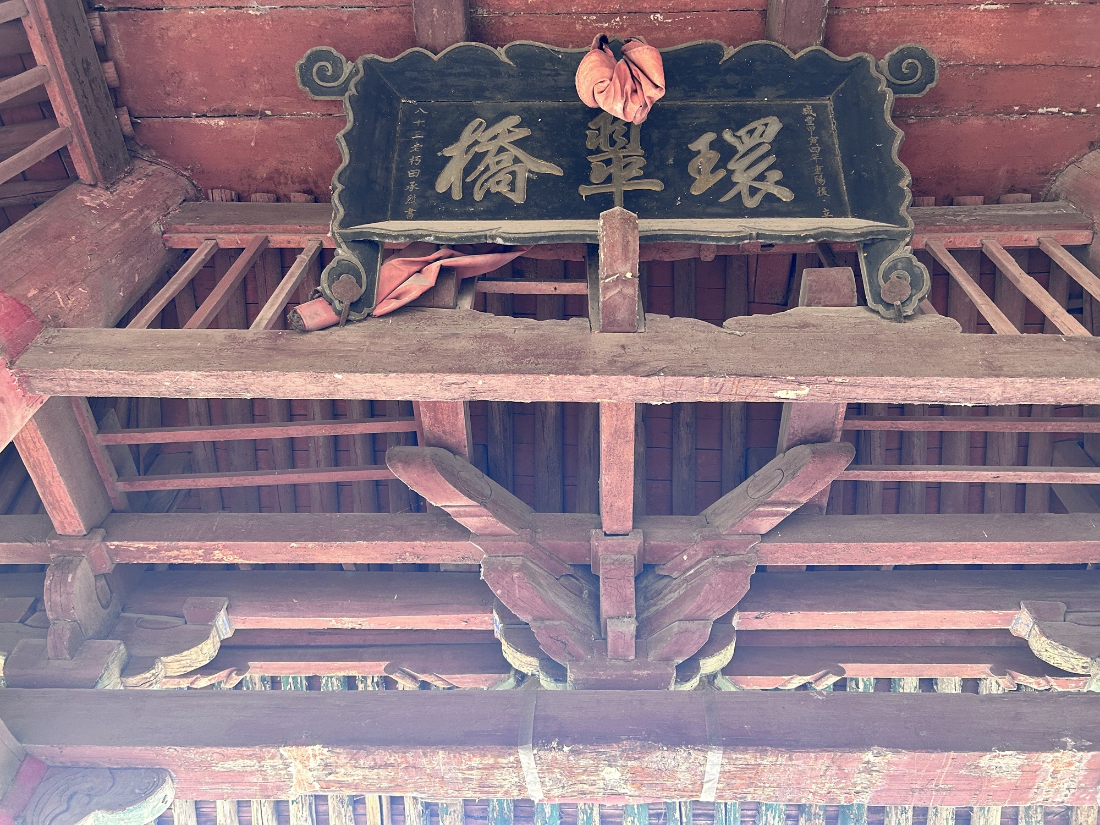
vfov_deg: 53.1
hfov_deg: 67.3
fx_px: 826
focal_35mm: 26
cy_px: 412
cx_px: 550
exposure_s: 1/73
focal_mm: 5.7
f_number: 1.5
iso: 125
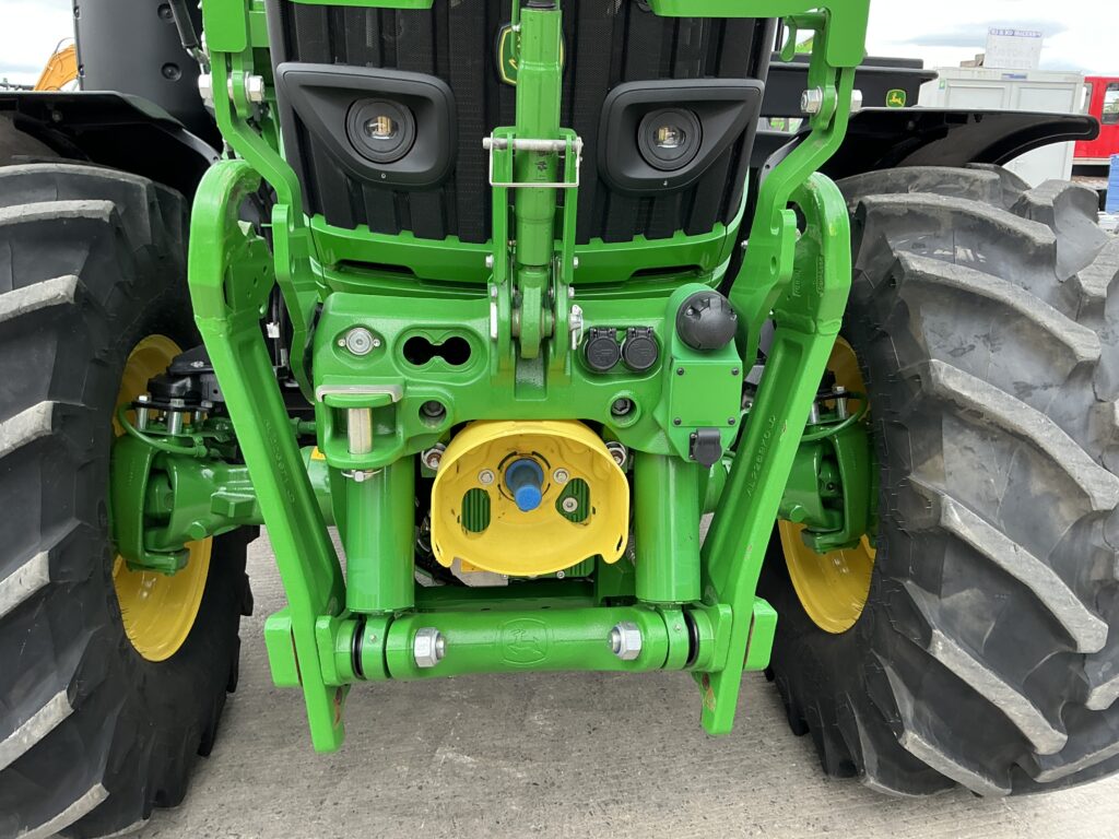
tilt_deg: -14.9
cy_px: 420
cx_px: 560
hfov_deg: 63.4
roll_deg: +0.1
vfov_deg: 49.7
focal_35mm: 28
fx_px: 905
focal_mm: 3
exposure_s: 1/122
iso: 32
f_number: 1.8
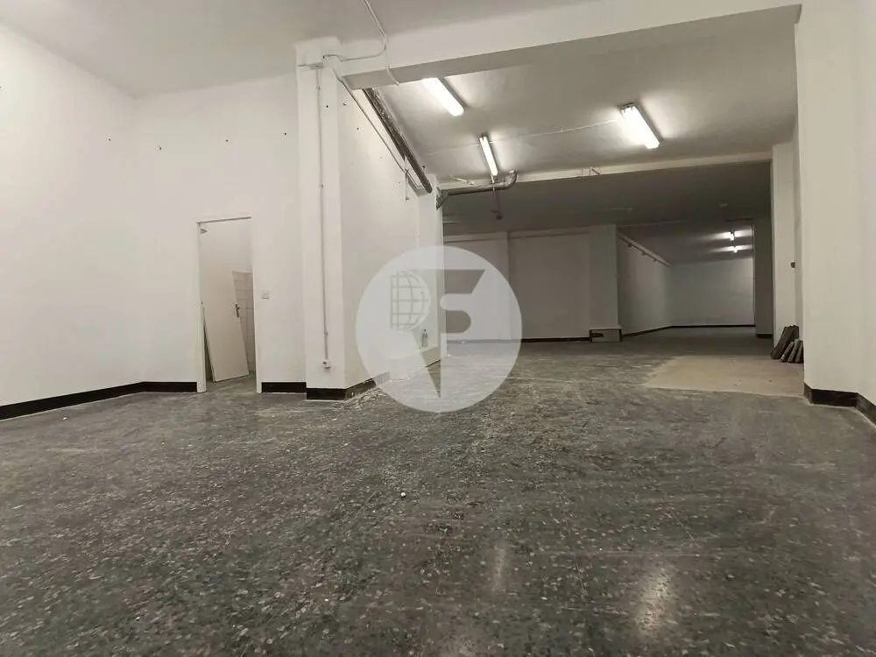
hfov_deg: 98.2
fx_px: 380
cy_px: 328
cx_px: 438
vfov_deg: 81.7
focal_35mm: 15
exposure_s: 1/50
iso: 160
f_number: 2.2
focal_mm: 1.65
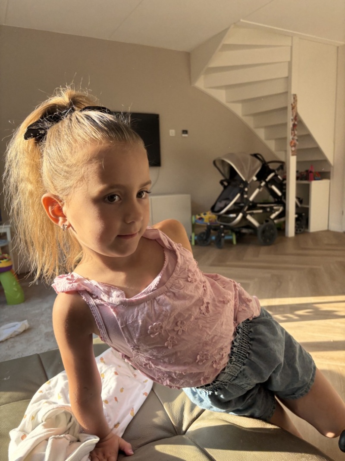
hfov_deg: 53.1
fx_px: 346
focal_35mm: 26
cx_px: 172
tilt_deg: -10.0
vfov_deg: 67.3
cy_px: 230
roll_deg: +1.2
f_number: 1.6
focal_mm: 5.96
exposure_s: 1/207
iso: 40
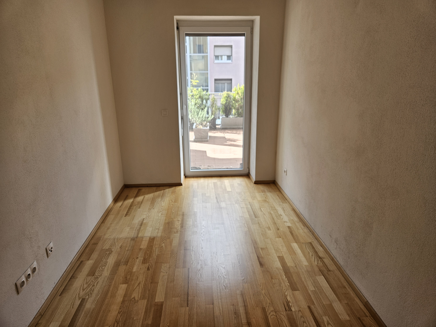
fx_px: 290
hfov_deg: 73.9
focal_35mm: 23
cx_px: 218
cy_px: 164
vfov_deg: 58.9
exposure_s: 1/100
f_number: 1.8
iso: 50
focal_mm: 5.4
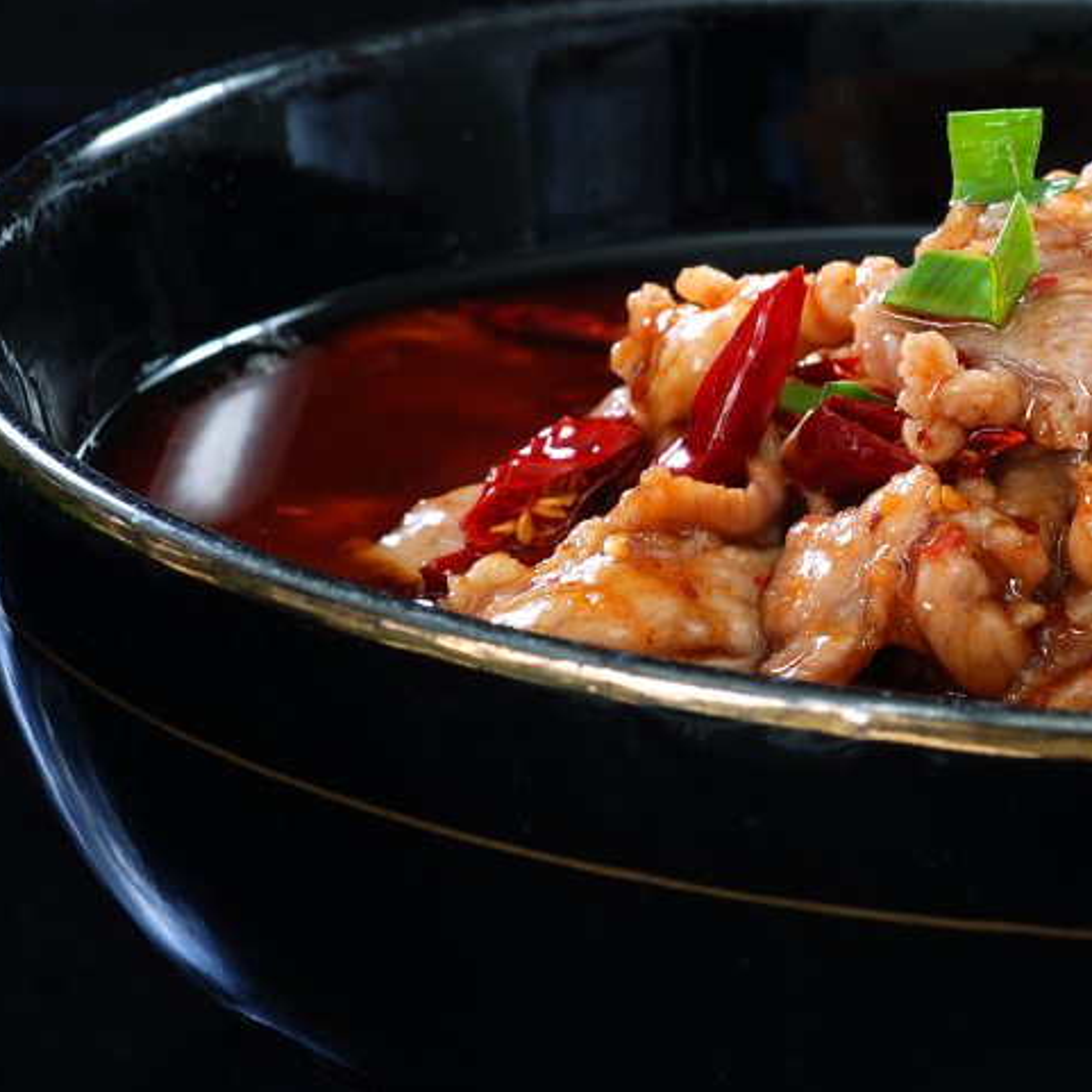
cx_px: 1076
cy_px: 482
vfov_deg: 10.7
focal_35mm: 163
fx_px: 5818
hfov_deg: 10.6
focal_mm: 60
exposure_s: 1/125
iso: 100
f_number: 11
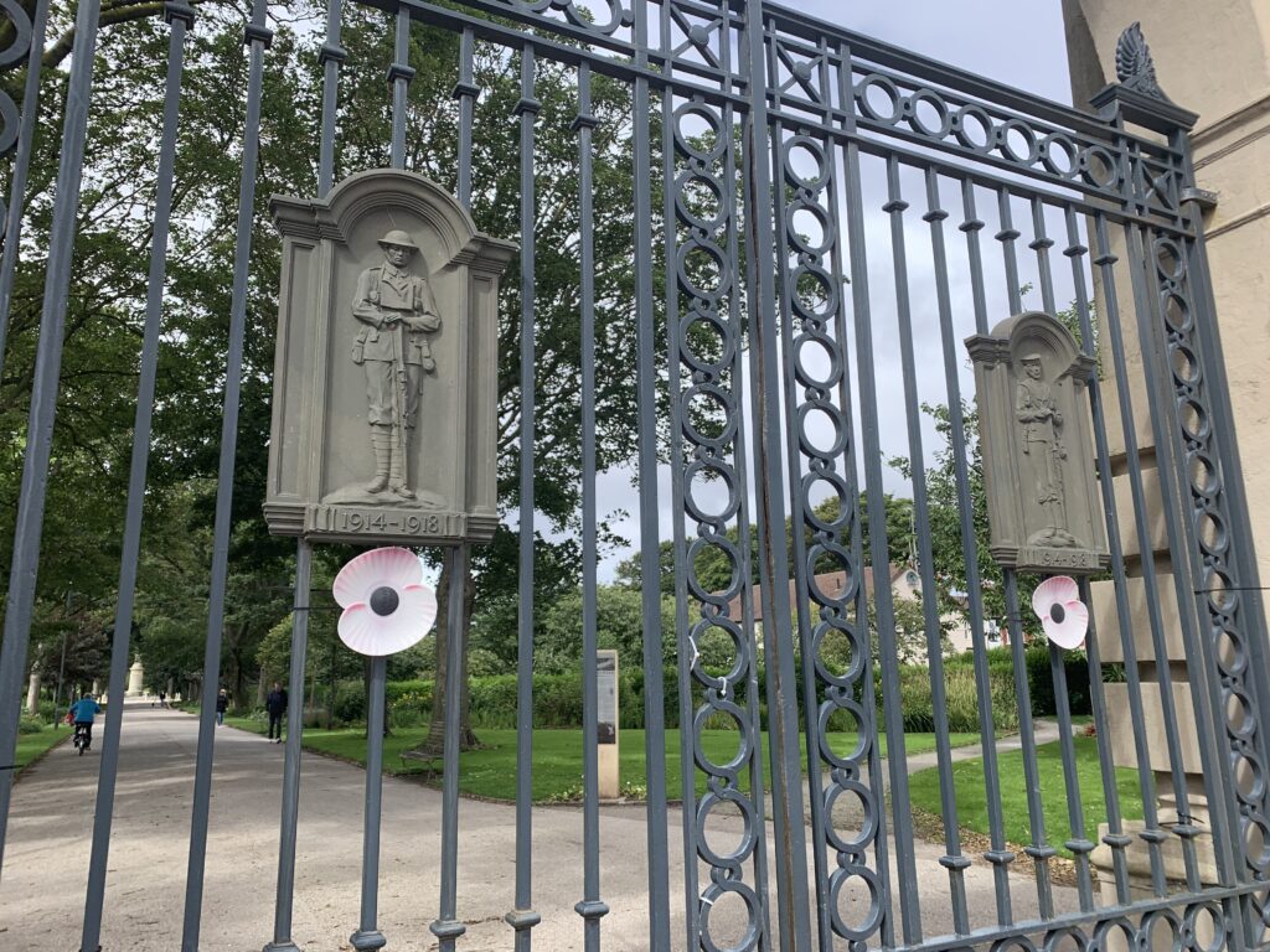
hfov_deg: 67.3
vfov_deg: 53.1
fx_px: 954
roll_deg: +1.2
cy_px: 476
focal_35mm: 26
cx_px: 635
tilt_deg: +12.9
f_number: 1.8
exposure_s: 1/981
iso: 25
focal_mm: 4.25
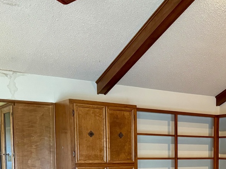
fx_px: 385
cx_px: 208
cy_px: 186
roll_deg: -0.4
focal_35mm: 59
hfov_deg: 31.0
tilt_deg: -4.6
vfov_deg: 23.3
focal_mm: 6.76
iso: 640
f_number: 1.78
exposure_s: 1/60
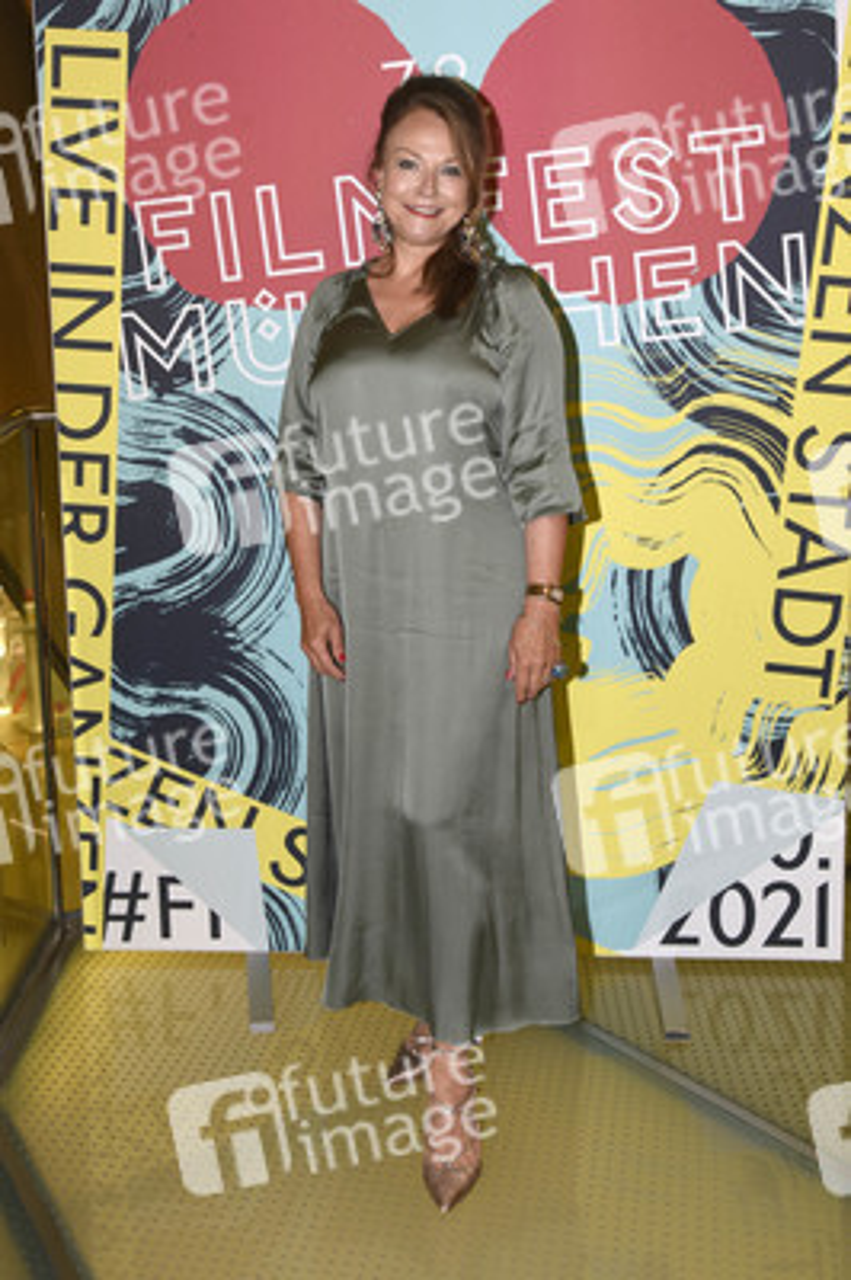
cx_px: 426
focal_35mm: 34
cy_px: 640
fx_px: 1208
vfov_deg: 55.8
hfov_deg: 38.8
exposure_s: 1/50
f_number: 6.3
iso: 800
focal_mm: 34
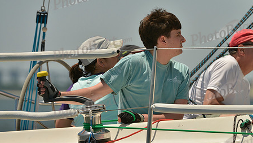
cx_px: 162
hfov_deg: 4.4
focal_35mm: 487
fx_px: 3268
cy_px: 69
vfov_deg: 2.5
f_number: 7.1
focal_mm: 360
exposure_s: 1/1600
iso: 200
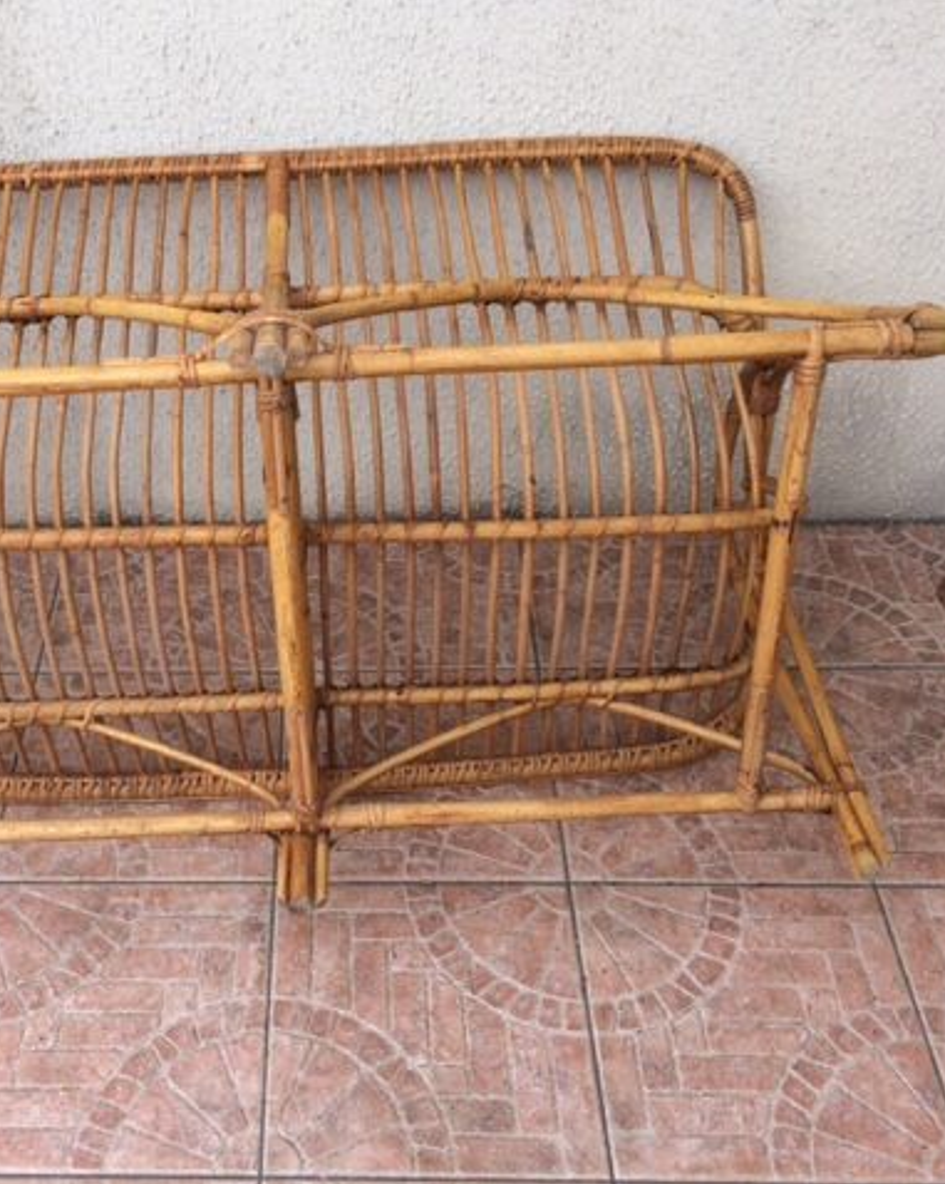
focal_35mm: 38
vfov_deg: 48.0
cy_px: 593
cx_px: 298
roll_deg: +3.1
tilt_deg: -41.9
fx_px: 1330
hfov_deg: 38.6
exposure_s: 1/446
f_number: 2.2
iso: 32
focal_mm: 4.15
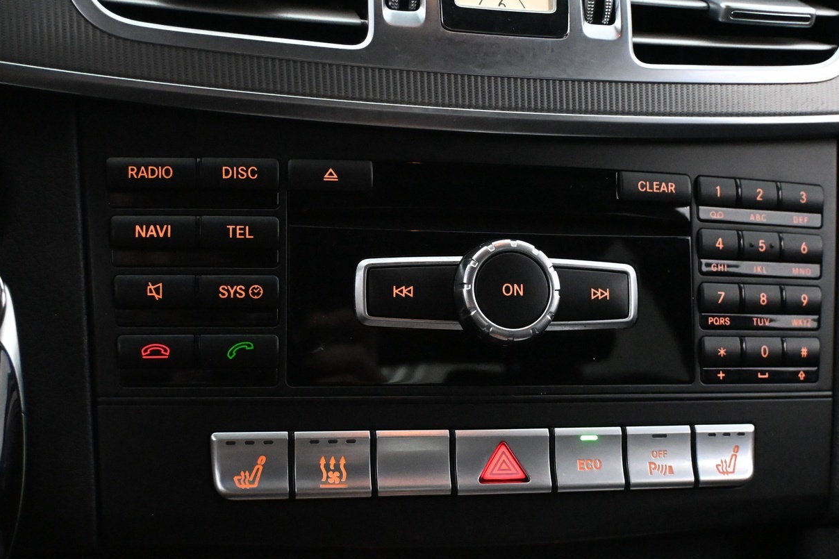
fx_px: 1289
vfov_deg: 24.5
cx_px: 506
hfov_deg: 35.9
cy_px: 297
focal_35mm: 55
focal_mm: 27.5
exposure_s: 1/60
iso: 8000
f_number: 4.5
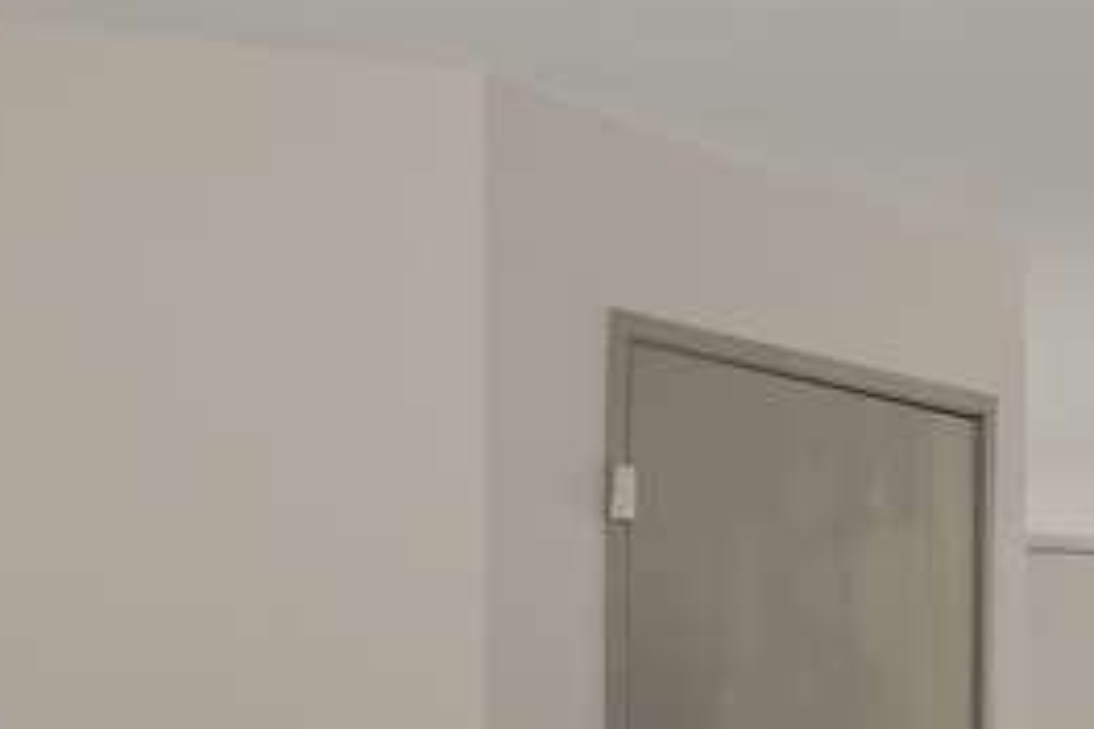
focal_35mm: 64
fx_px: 1943
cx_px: 1262
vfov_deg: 20.0
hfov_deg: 28.1
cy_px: 855
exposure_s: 1/5
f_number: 7.1
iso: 320
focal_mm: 11
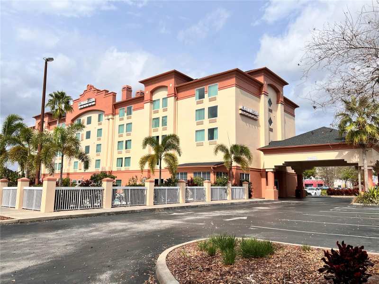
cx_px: 190
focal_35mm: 26
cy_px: 142
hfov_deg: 67.3
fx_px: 285
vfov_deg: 53.1
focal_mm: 5.7
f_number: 1.5
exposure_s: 1/8000
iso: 50
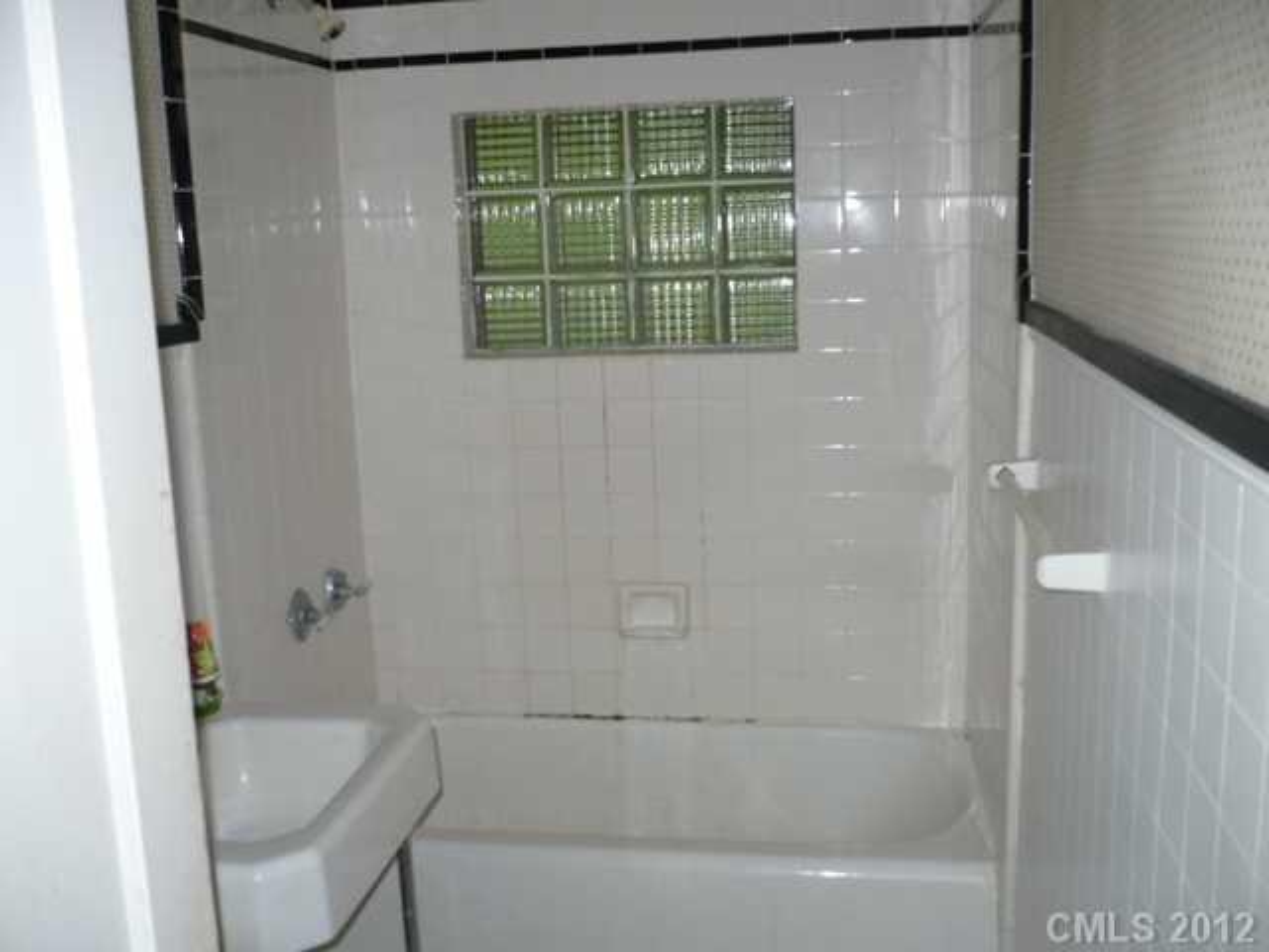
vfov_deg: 40.7
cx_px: 634
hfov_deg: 52.6
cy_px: 476
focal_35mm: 35
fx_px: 1283
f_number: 2.8
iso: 125
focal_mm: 5.8
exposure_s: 1/30
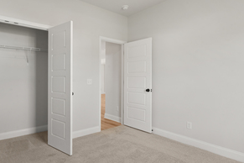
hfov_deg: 77.7
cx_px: 98
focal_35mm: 22
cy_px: 83
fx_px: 149
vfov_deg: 57.2
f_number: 10
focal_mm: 16
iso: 250
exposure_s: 1/6
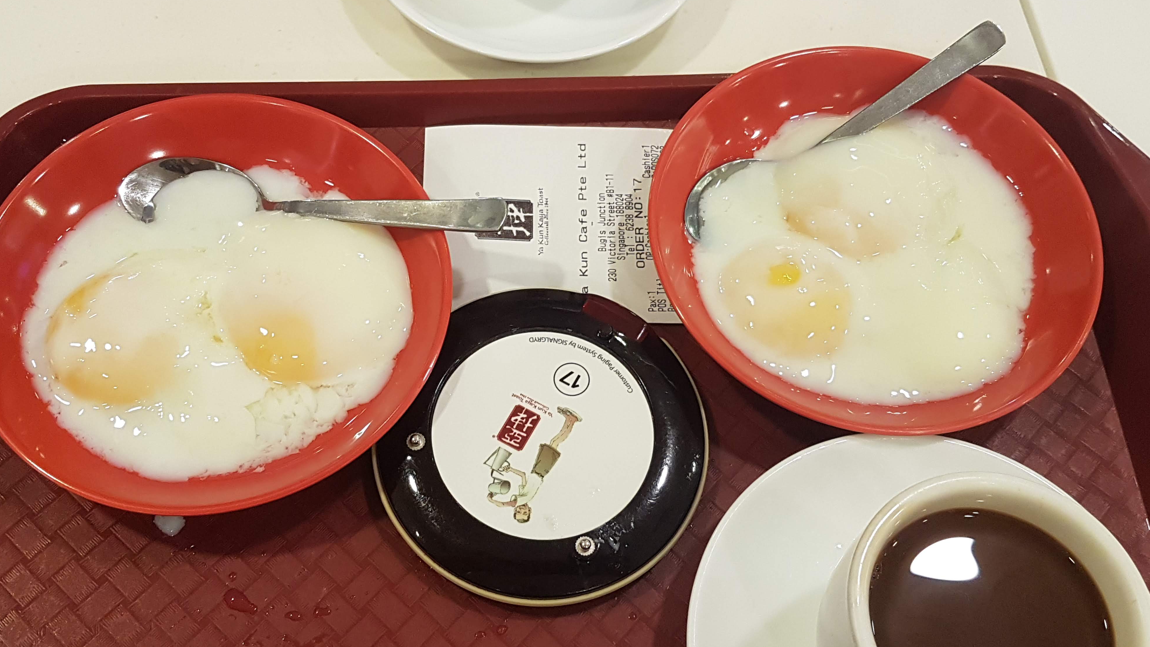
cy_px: 302
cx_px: 567
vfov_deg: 40.2
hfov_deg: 66.1
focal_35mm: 29
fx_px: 884
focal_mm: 4.2
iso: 125
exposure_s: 1/50
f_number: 1.7
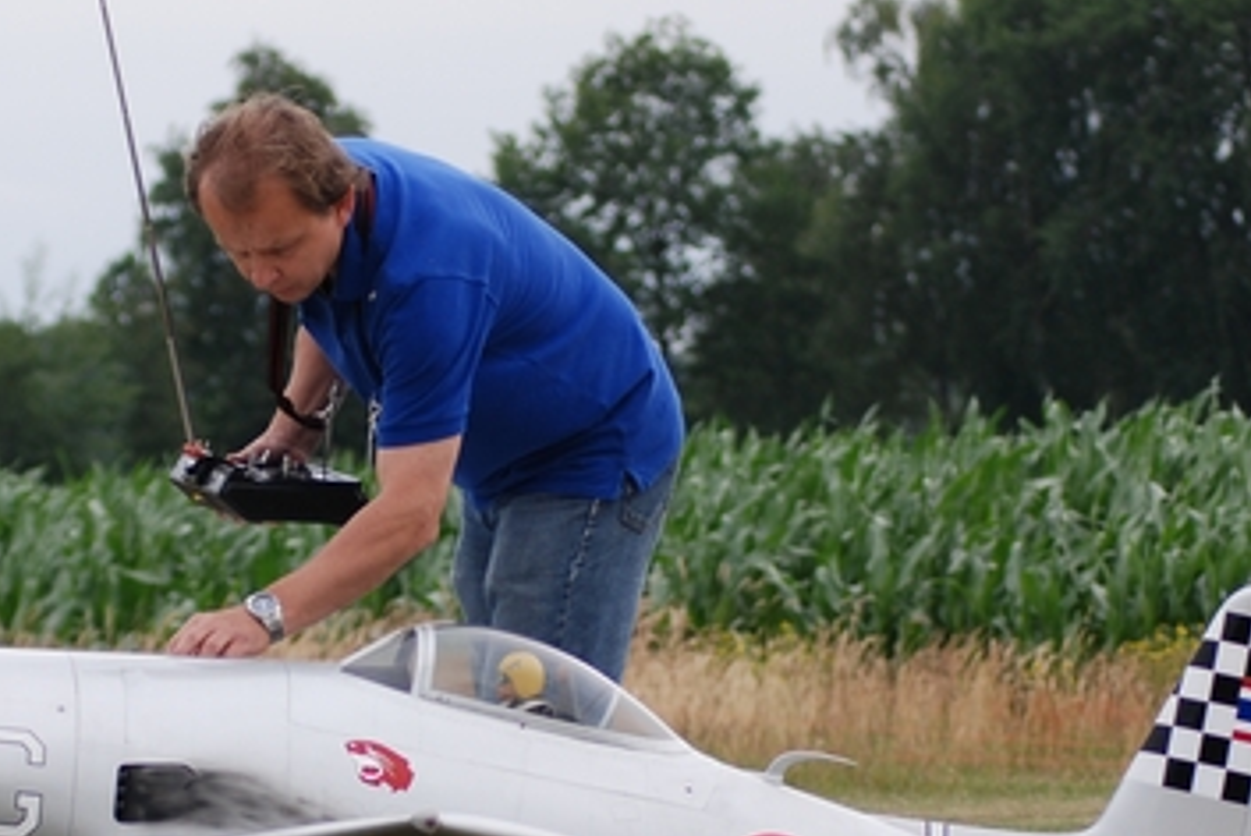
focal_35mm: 323
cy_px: 696
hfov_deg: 6.4
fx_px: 11238
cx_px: 376
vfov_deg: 4.3
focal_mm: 95
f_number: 4.8
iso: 200
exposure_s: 1/400
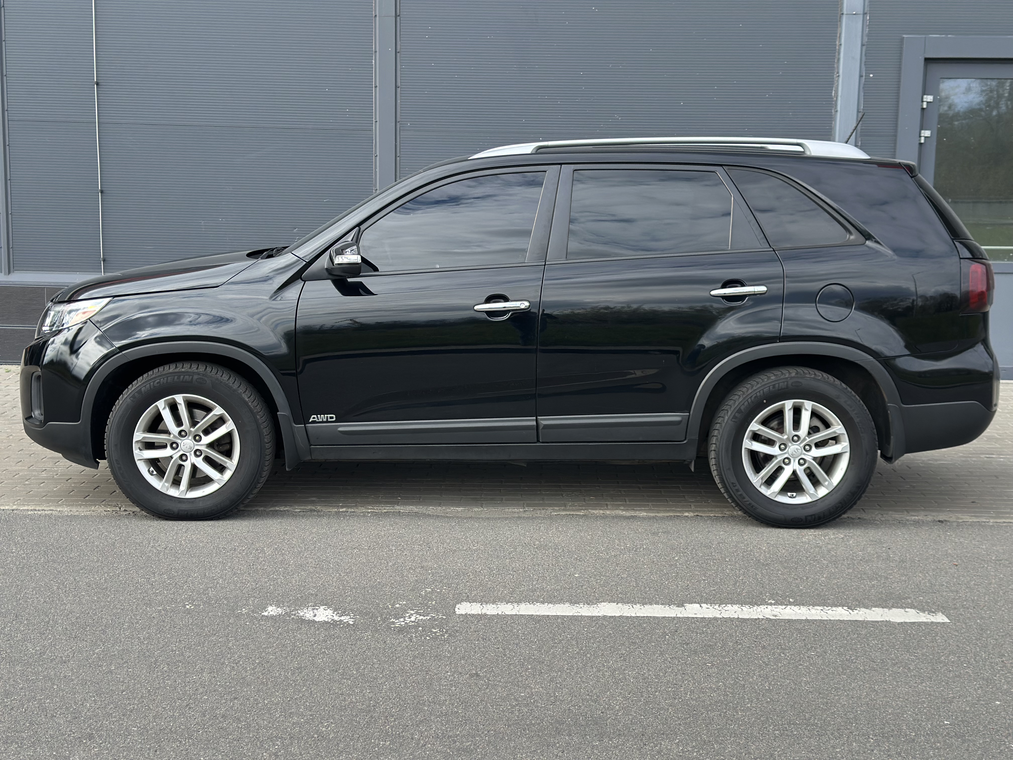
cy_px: 380
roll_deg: -0.9
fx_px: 1405
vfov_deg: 30.3
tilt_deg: -6.9
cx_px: 506
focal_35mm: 48
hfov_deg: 39.7
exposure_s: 1/1242
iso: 80
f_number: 1.78
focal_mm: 6.86
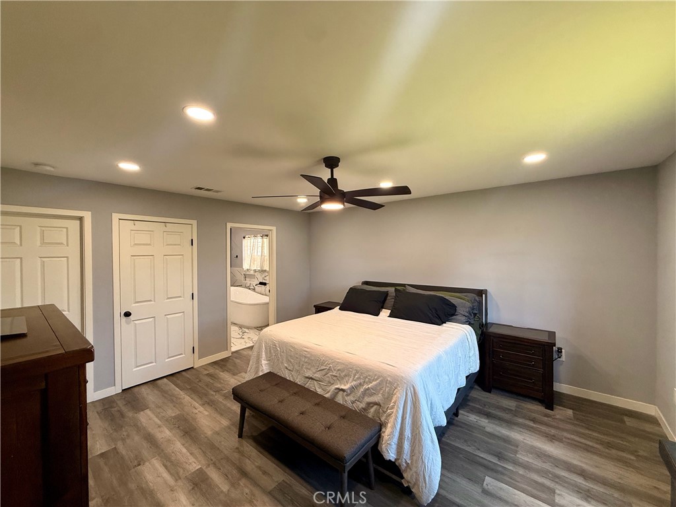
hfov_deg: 102.1
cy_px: 254
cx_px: 338
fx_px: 273
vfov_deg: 85.7
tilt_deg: -0.5
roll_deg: +0.7
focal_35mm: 14
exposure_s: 1/120
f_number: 2.2
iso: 200
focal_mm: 2.22
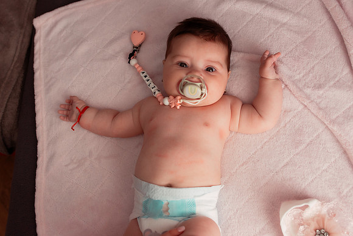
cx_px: 184
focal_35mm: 42
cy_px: 97
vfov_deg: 31.9
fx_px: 411
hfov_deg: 46.5
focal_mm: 35
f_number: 4
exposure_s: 1/250
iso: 800
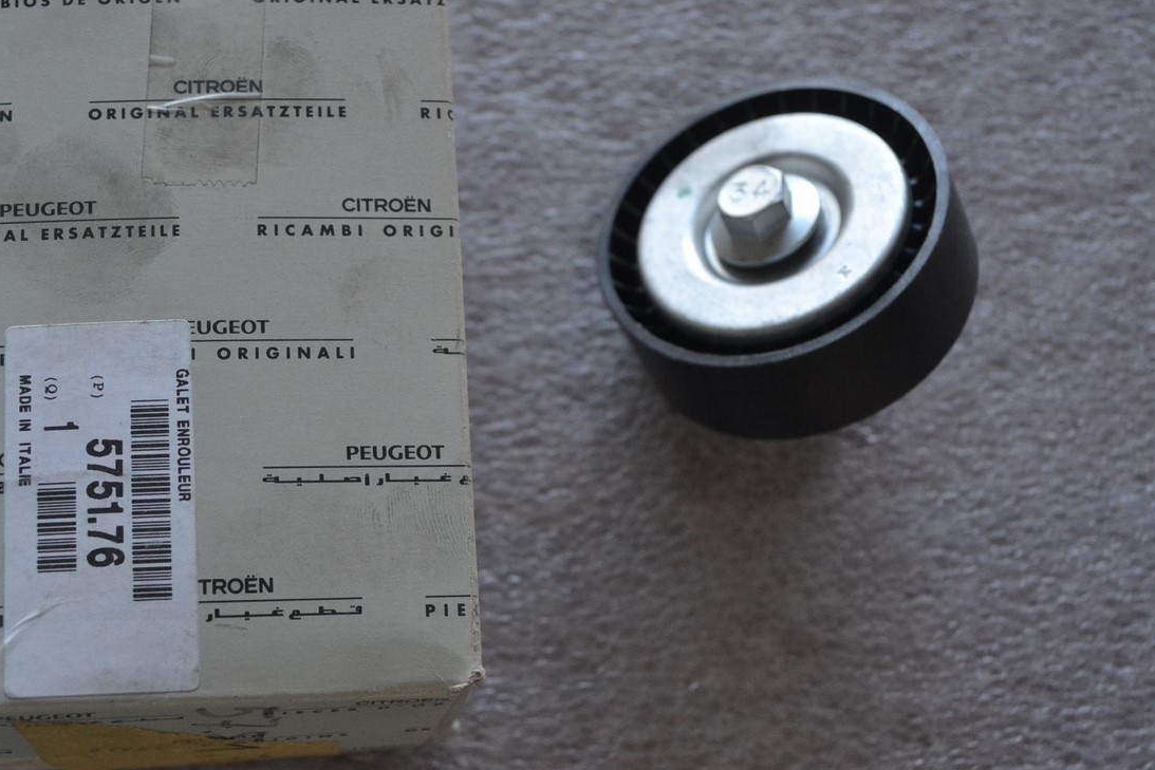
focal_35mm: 63
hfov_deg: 31.8
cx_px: 454
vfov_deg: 21.6
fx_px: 2021
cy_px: 359
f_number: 5
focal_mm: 34
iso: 1100
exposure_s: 1/60
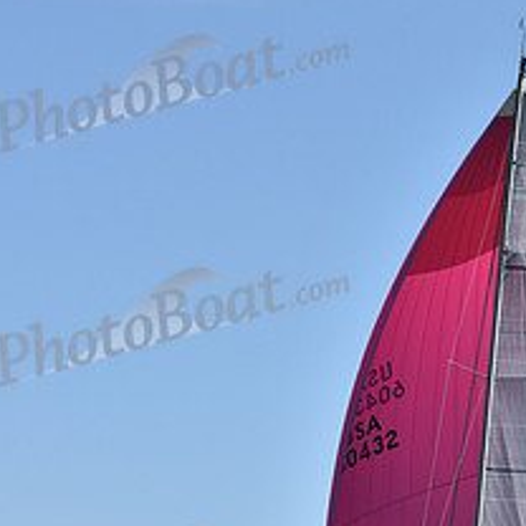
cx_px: 482
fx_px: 2854
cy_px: 417
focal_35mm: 166
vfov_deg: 10.5
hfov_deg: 10.5
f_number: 6.3
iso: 250
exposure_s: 1/1600
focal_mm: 70
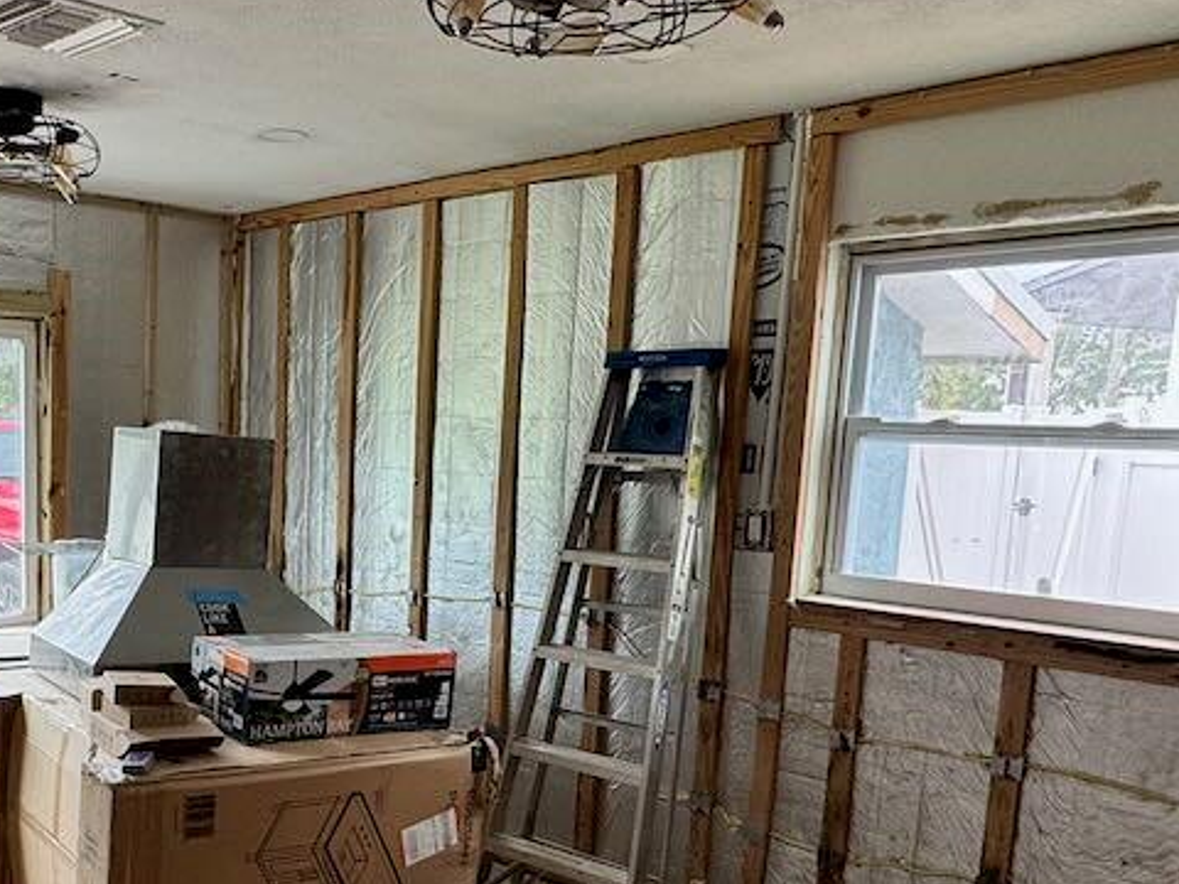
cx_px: 258
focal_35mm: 35
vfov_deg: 40.1
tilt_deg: -10.4
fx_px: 1192
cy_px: 599
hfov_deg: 49.9
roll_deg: -1.1
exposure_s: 1/99
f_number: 2.2
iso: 100
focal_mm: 2.22
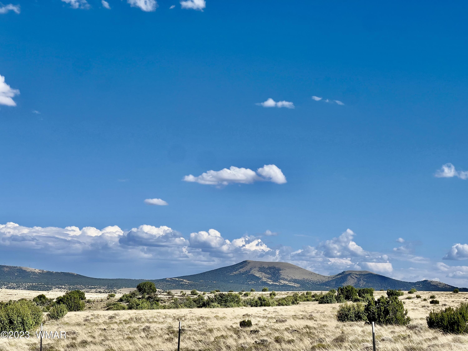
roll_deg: -1.3
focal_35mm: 77
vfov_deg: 19.1
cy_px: 176
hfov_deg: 25.3
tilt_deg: +7.5
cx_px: 234
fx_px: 1041
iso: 32
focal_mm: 9
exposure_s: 1/1340
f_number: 2.8
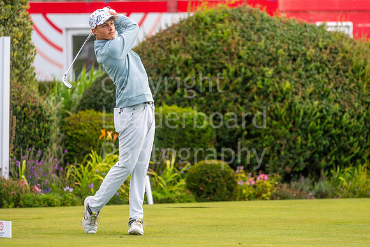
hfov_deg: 6.9
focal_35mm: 300
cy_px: 124
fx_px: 3084
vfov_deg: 4.6
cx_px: 185
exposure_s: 1/1600
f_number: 4
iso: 800
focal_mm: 300
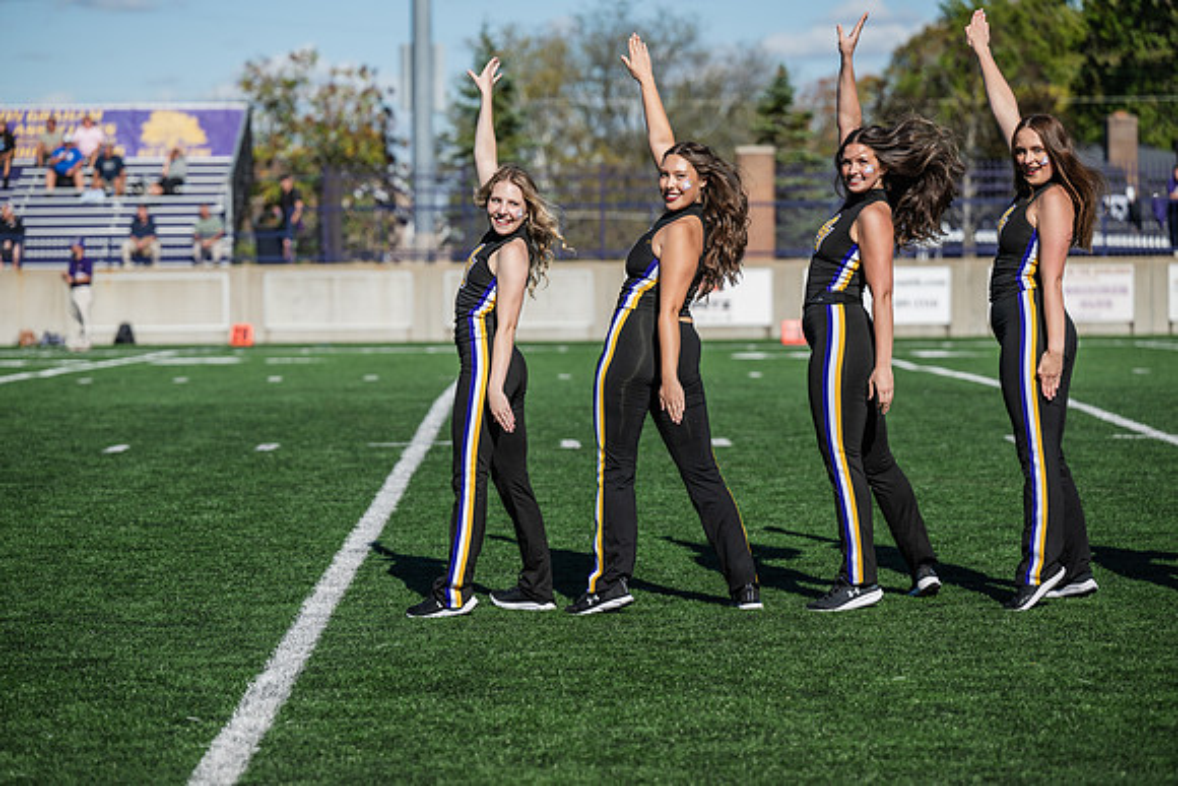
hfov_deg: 18.6
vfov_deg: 12.5
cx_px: 589
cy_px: 393
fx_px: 3600
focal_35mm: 110
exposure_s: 1/1600
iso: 80
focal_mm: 110
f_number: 3.2
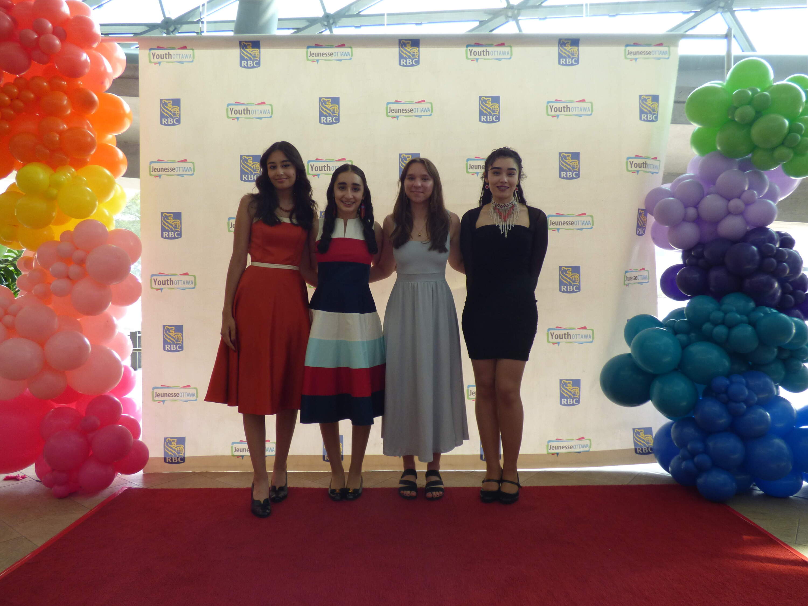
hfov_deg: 71.6
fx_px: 560
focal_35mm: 24
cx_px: 404
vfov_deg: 56.8
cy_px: 303
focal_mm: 4.25
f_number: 3
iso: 125
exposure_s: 1/60
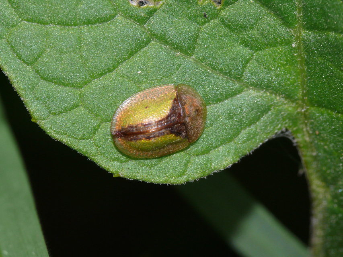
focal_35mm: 387
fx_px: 3835
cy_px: 128
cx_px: 172
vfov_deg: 3.8
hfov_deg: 5.1
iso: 200
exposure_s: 1/250
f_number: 10
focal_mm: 81.8
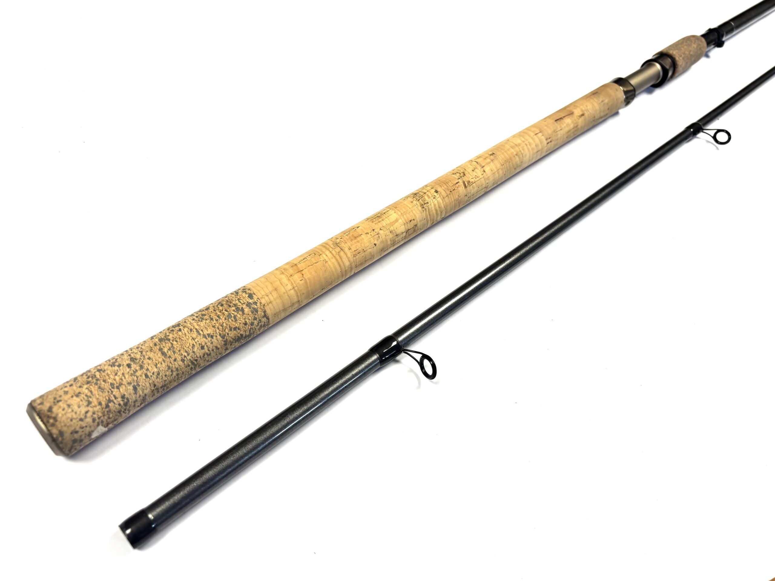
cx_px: 388
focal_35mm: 26
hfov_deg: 67.3
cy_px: 290
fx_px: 582
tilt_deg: -55.8
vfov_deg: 53.1
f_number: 1.6
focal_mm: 5.96
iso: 50
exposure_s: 1/121
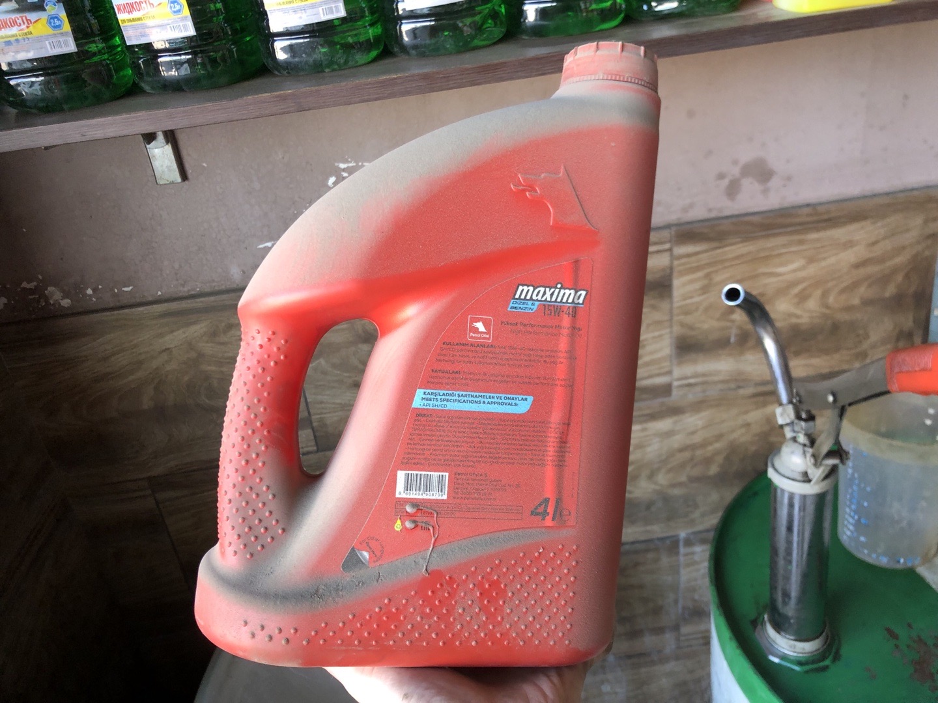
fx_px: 759
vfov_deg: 49.7
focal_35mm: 28
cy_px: 352
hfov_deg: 63.4
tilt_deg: -27.0
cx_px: 469
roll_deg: +8.1
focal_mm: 4
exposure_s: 1/30
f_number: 1.8
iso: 25
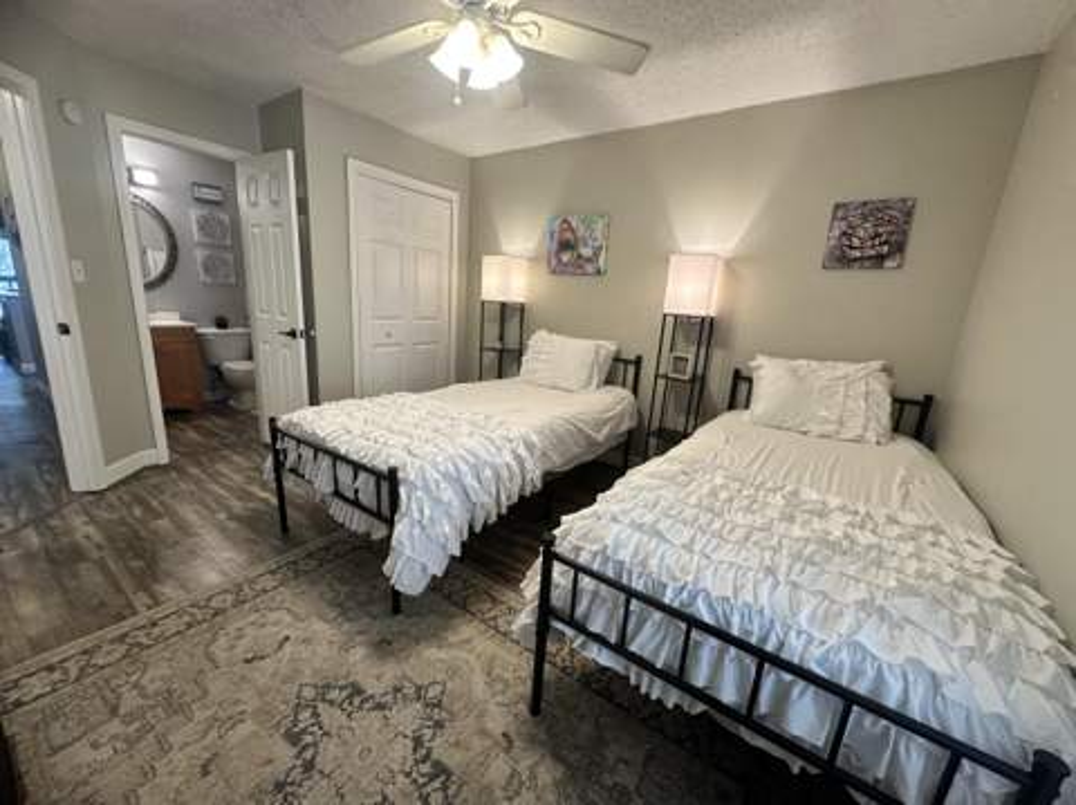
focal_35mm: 14
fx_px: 435
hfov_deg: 102.1
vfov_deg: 85.6
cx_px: 538
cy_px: 402
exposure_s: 1/120
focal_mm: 2.22
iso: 250
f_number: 2.2
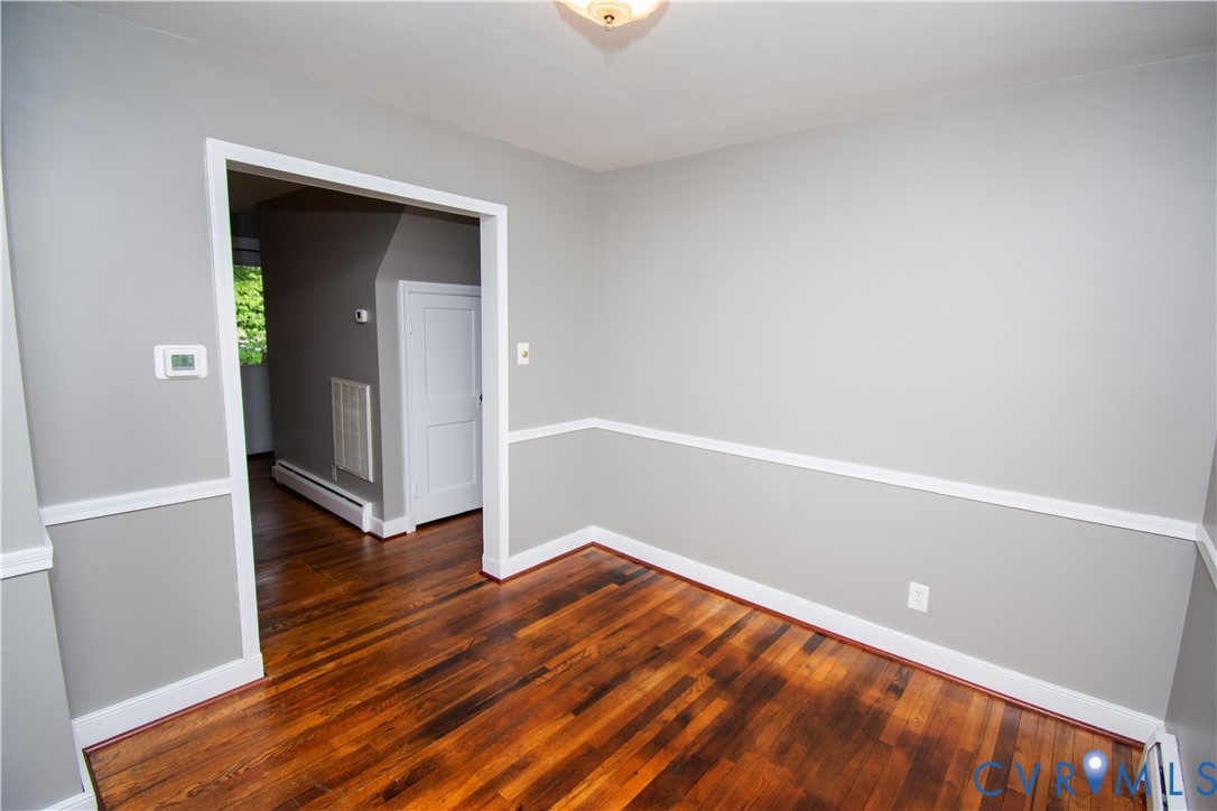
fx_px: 507
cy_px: 406
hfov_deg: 100.4
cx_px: 608
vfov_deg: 77.3
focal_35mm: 15
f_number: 4.5
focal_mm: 10
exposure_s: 1/250
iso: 800
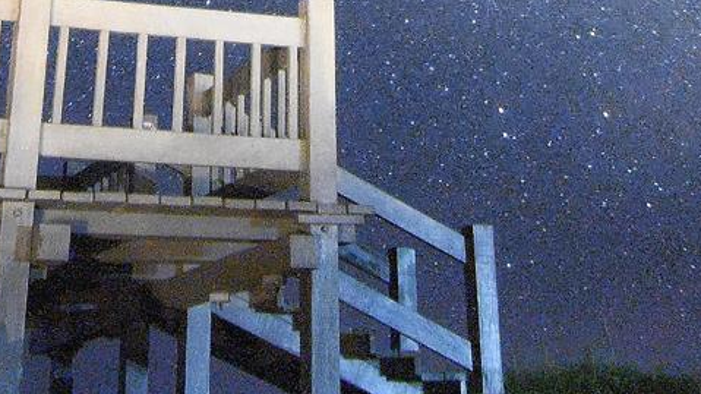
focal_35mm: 72
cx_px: 252
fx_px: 1341
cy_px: -433
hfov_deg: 29.1
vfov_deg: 13.8
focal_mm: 11
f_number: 2.8
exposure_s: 30
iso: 4000
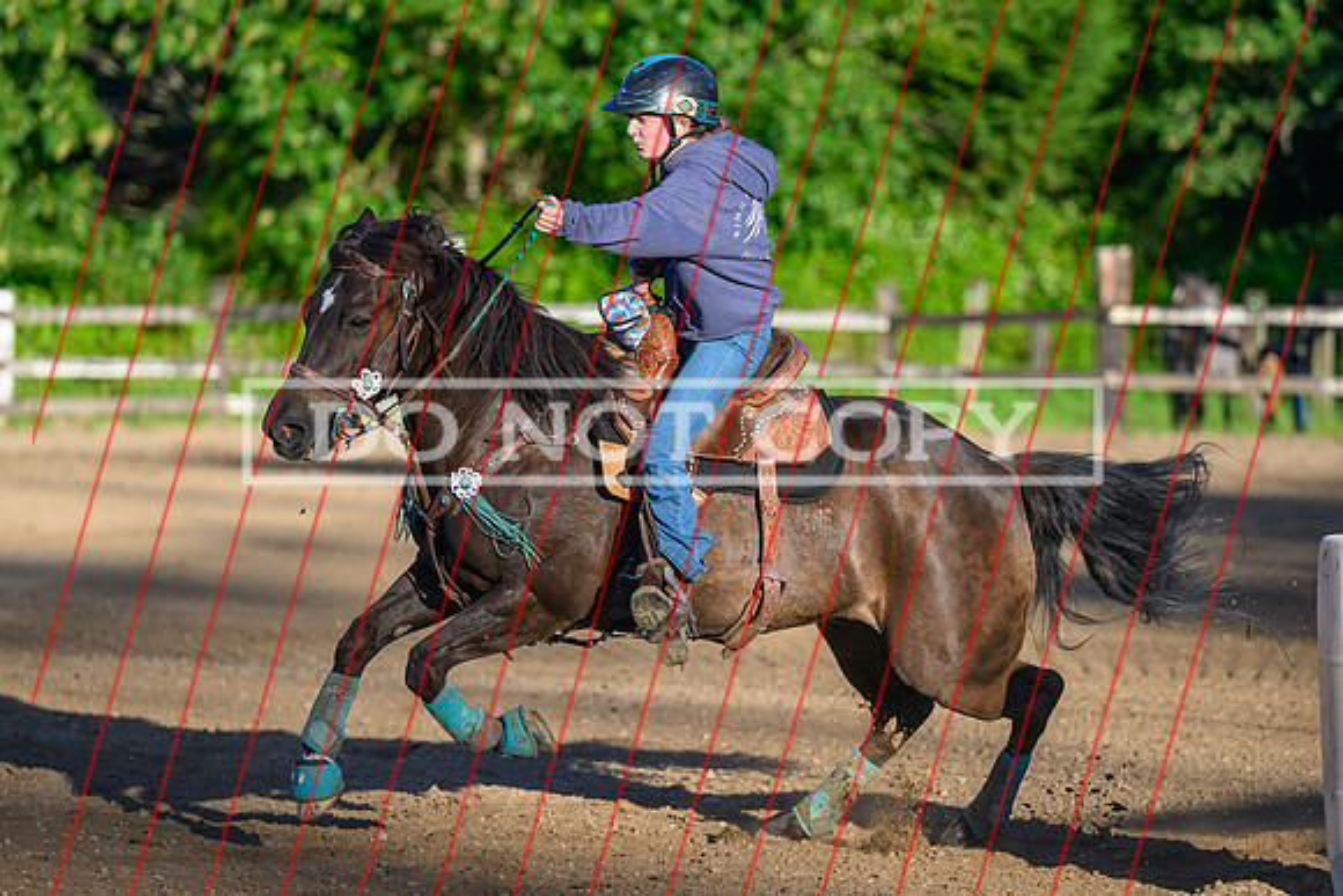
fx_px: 6720
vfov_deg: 7.6
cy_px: 508
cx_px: 714
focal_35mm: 180
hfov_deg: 11.4
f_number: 2.8
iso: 280
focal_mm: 130
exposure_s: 1/2500
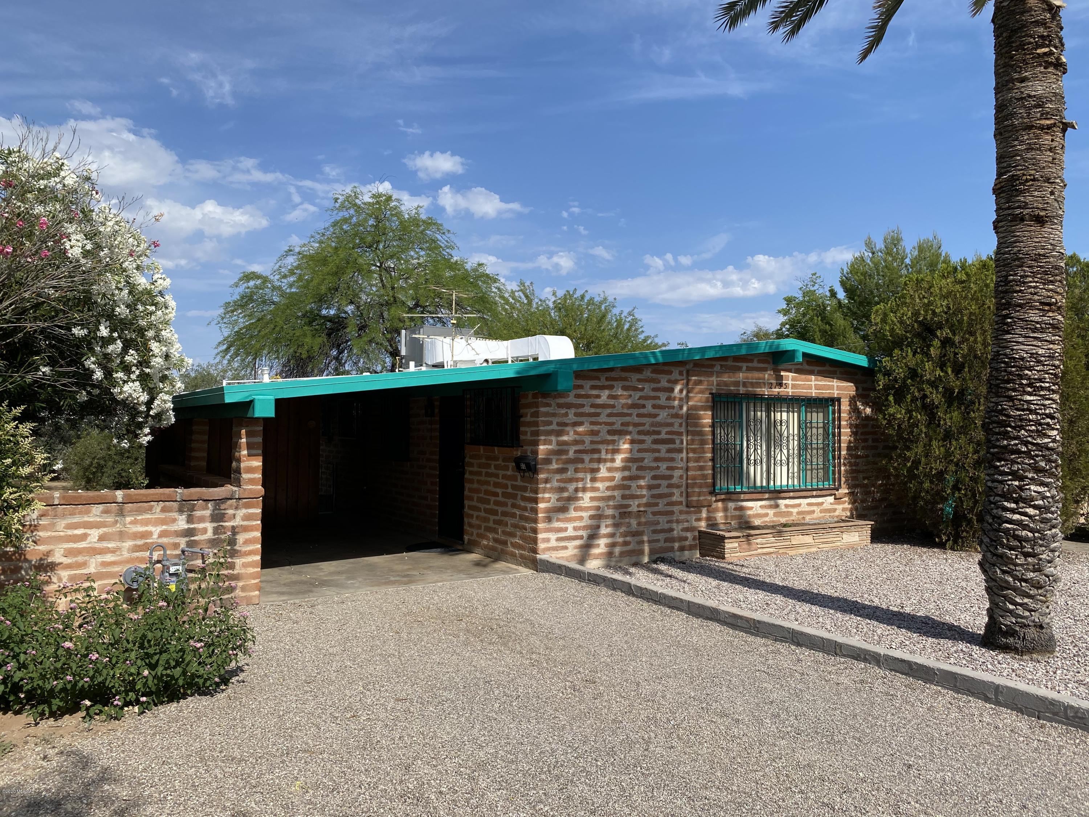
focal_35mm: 26
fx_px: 818
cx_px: 544
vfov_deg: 53.1
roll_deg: -0.9
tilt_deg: +1.0
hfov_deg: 67.3
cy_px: 408
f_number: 1.8
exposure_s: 1/3623
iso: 32
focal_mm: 4.25
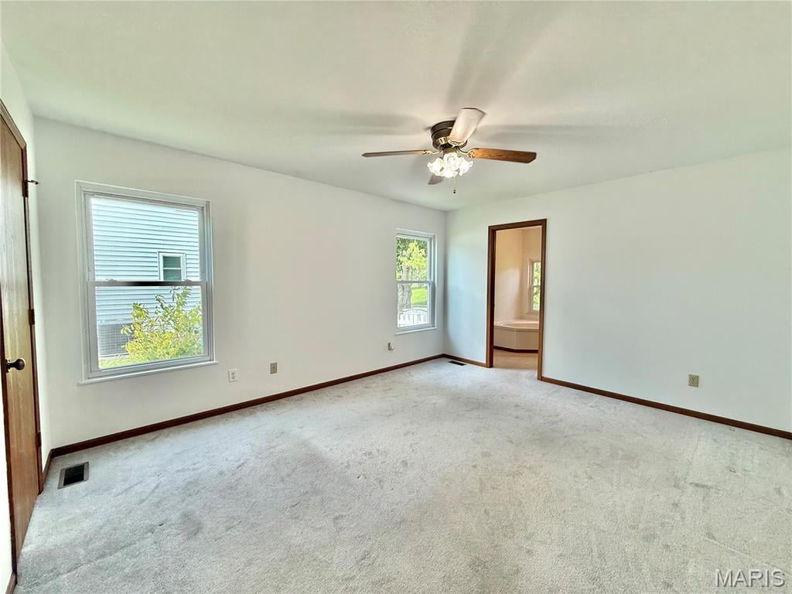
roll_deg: -0.3
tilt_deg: -2.9
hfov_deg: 102.1
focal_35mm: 14
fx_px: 320
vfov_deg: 85.7
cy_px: 297
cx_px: 396
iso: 80
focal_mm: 2.22
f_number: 2.2
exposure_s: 1/120
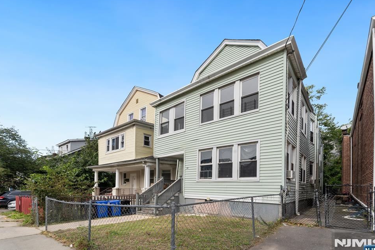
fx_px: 156
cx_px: 186
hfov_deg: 100.4
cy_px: 122
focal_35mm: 15
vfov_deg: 77.3
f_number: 11
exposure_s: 1/160
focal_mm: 14
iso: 250
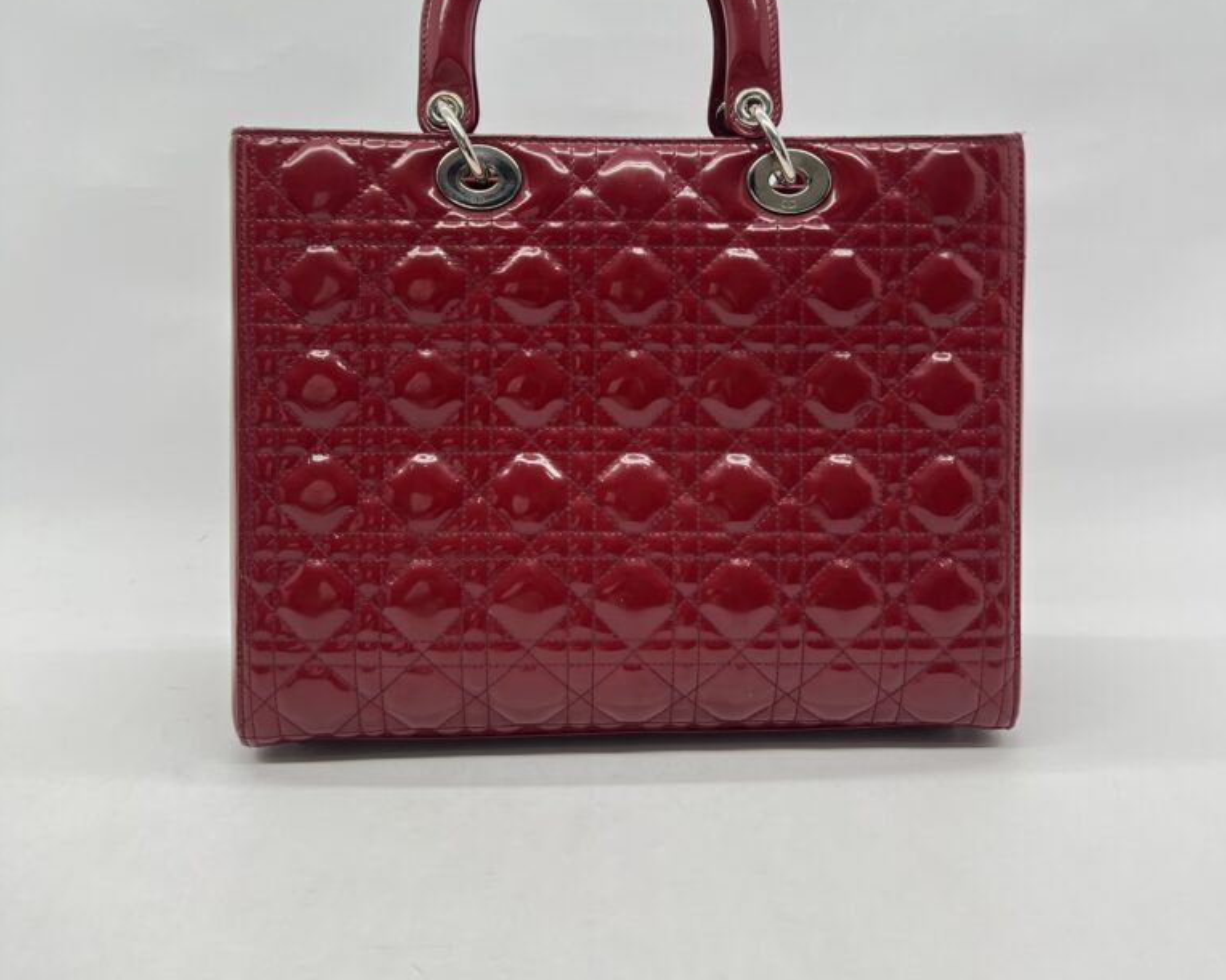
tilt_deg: -9.4
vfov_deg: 42.7
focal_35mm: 34
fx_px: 1234
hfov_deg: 52.9
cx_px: 613
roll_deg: -0.9
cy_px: 313
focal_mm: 5.7
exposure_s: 1/100
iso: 40
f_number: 1.5
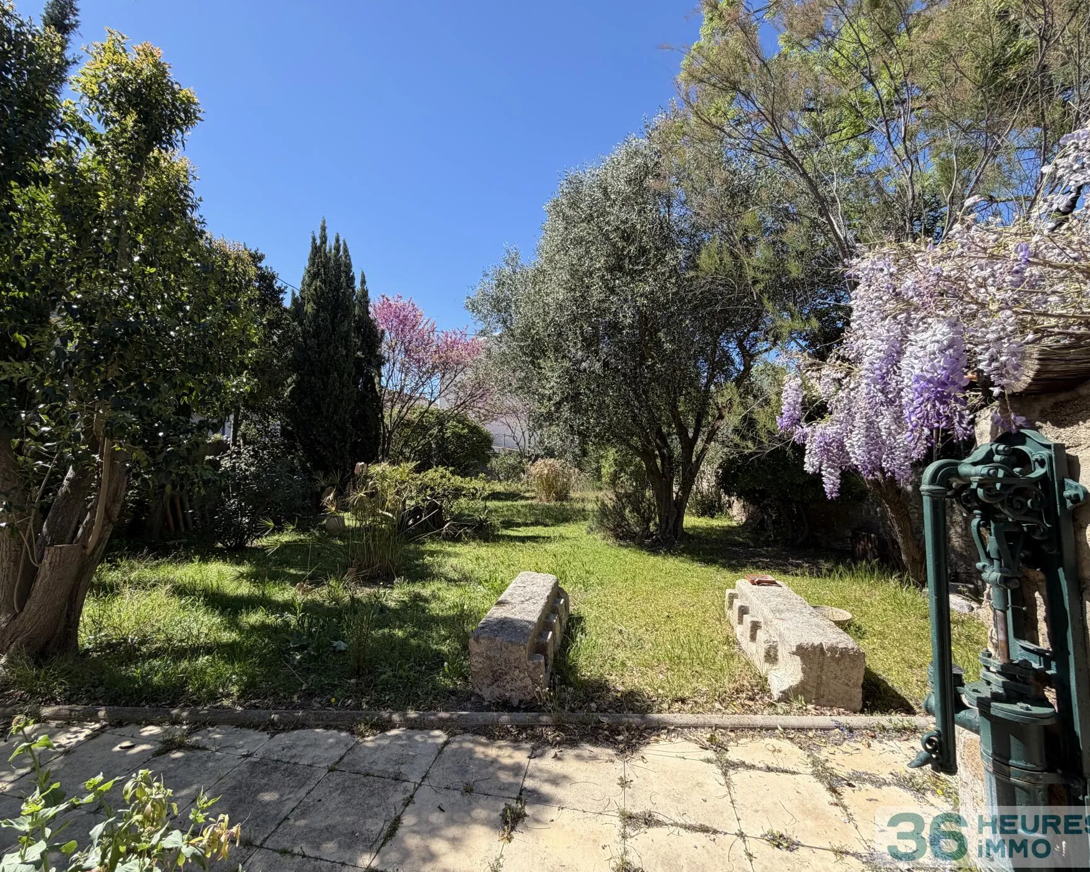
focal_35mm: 15
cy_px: 425
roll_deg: +0.3
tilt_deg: +4.5
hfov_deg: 96.7
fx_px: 484
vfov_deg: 84.0
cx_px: 522
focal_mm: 2.22
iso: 40
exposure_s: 1/742
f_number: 2.2
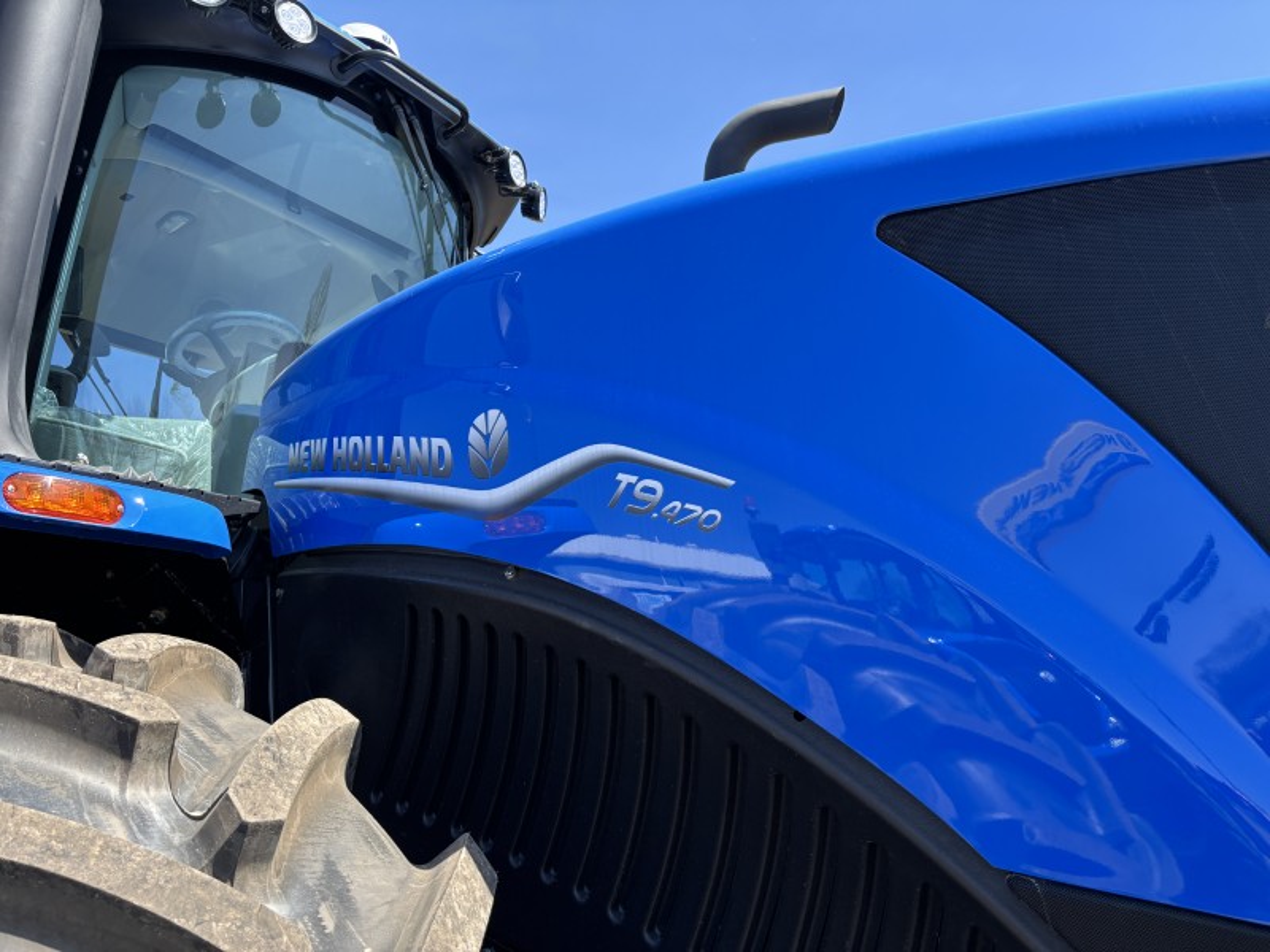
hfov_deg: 67.3
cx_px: 635
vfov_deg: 53.1
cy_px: 476
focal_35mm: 26
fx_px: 954
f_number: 1.6
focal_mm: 5.96
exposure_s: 1/641
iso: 50
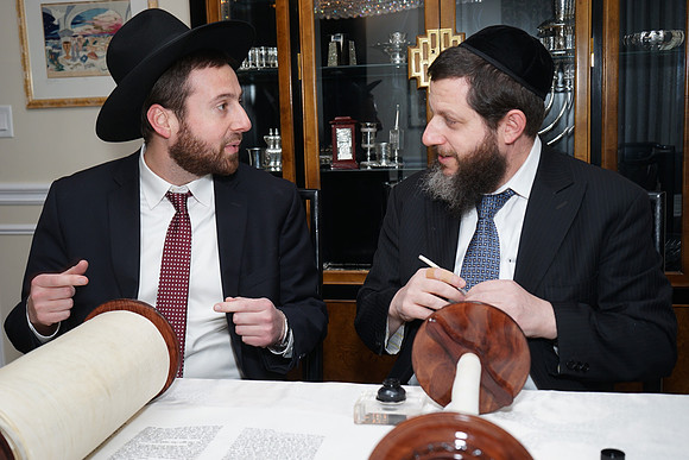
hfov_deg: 50.7
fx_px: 727
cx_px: 344
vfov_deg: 35.1
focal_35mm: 38
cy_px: 230
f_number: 5.6
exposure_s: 1/80
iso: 320
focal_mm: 38
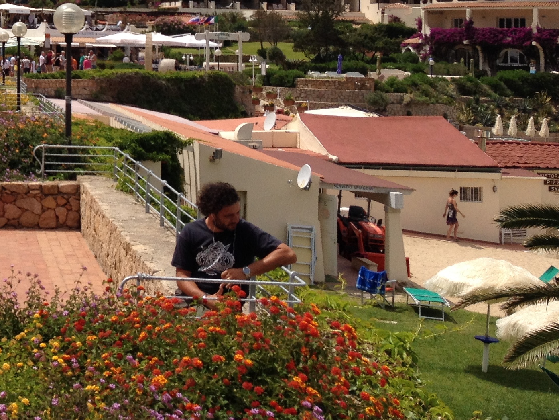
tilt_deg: -1.1
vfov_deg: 17.6
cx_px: -91
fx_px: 1324
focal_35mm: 82
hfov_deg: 22.2
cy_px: -5
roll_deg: -0.8
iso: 50
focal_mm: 4.28
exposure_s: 1/3460
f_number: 2.4
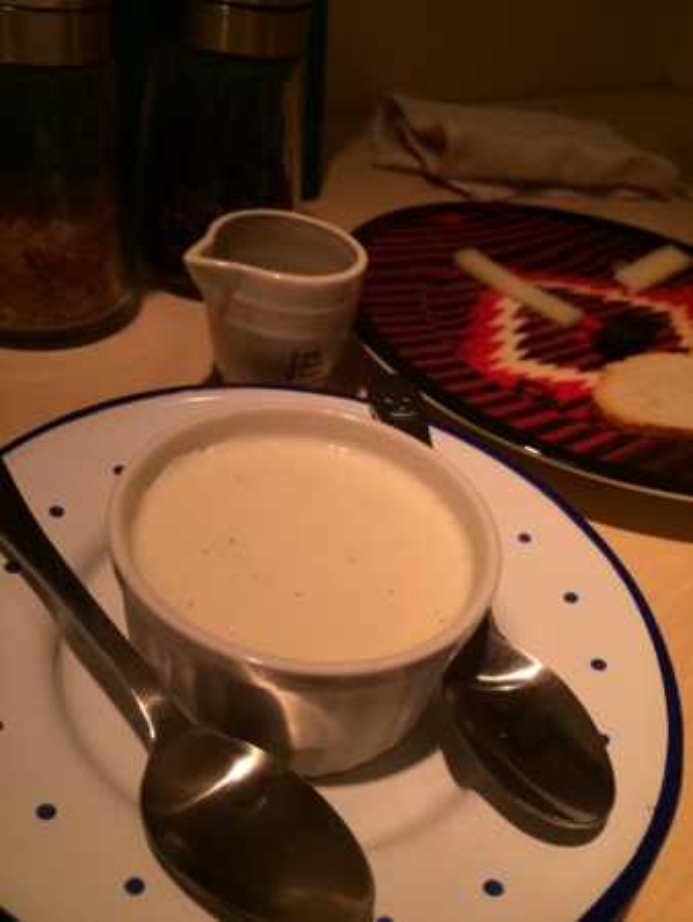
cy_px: 461
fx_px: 773
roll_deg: -8.8
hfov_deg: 48.3
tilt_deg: -37.7
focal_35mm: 29
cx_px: 346
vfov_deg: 61.6
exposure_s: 1/33
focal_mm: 4.15
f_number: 2.2
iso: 64
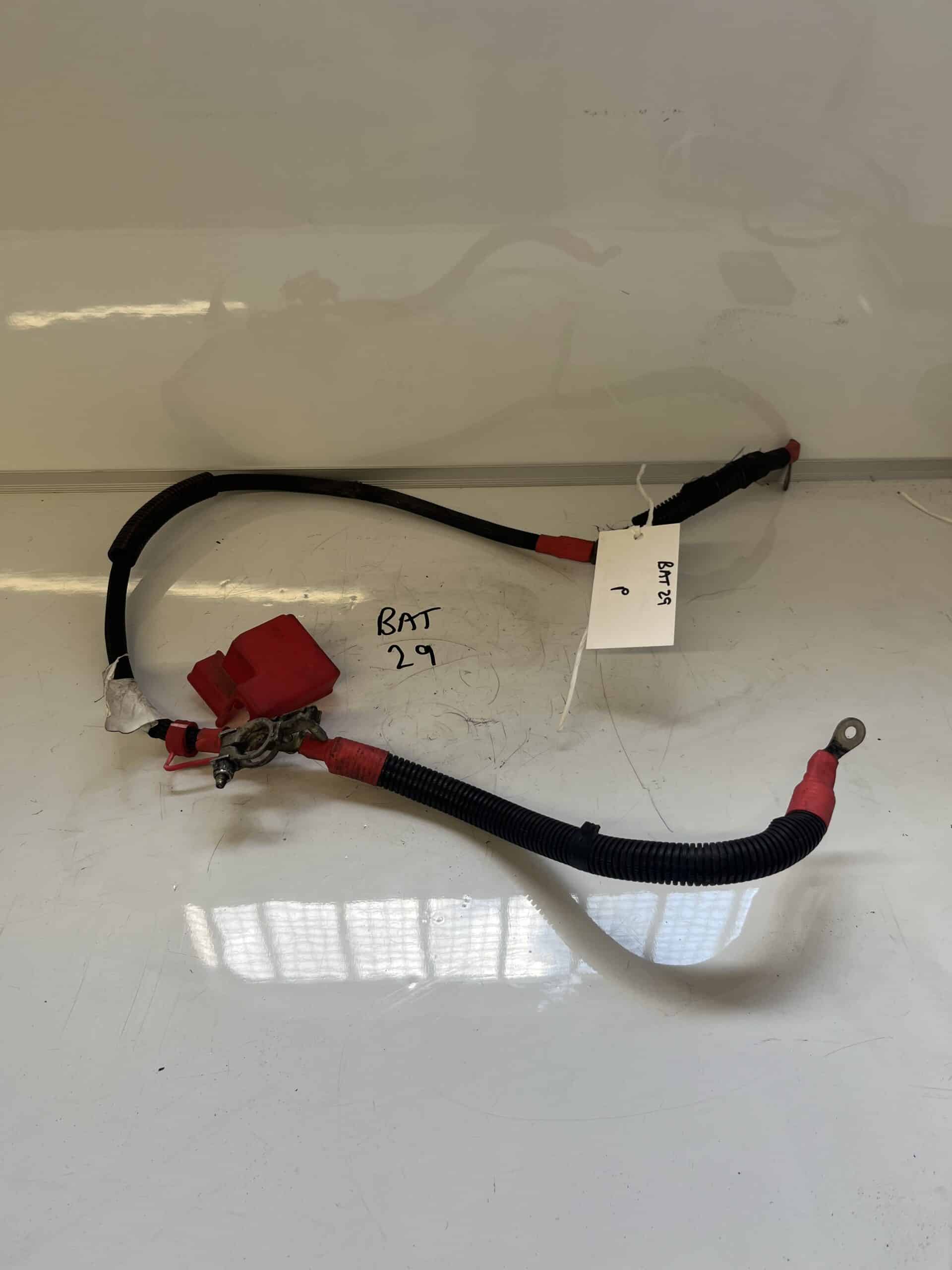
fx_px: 953
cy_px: 635
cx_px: 476
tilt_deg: -43.6
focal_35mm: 26
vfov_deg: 67.3
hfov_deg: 53.1
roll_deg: -0.6
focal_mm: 5.1
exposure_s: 1/121
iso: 40
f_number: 1.6
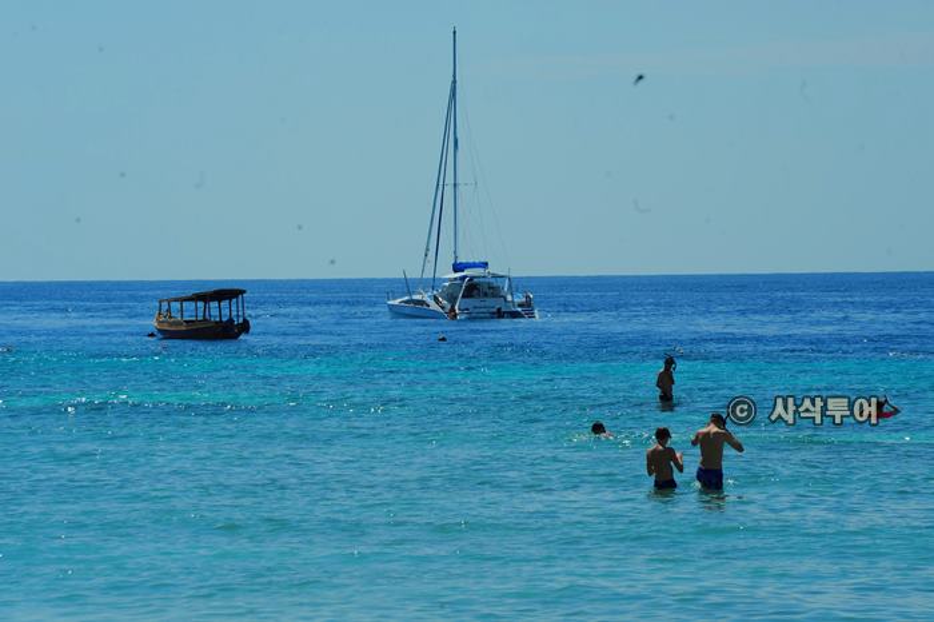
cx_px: 467
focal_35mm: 200
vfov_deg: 6.9
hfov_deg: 10.3
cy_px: 311
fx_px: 5186
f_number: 13
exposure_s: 1/640
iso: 200
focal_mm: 200
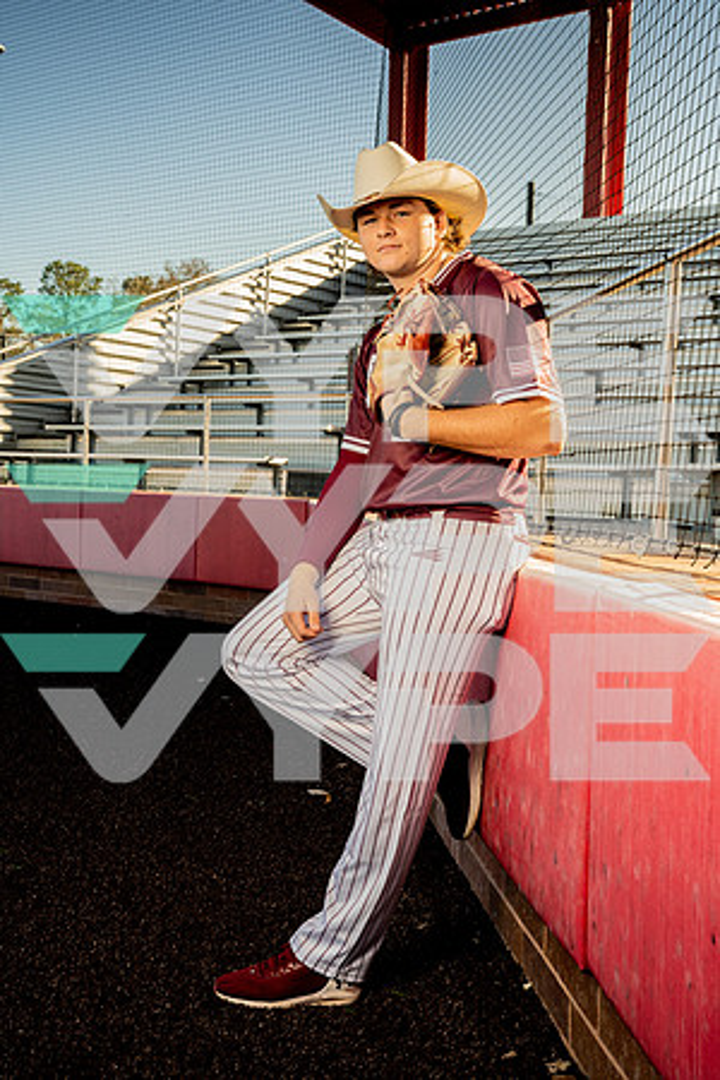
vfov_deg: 41.9
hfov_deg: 28.6
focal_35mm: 47
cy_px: 540
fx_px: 1410
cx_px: 360
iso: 400
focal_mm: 47
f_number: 10
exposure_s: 1/250
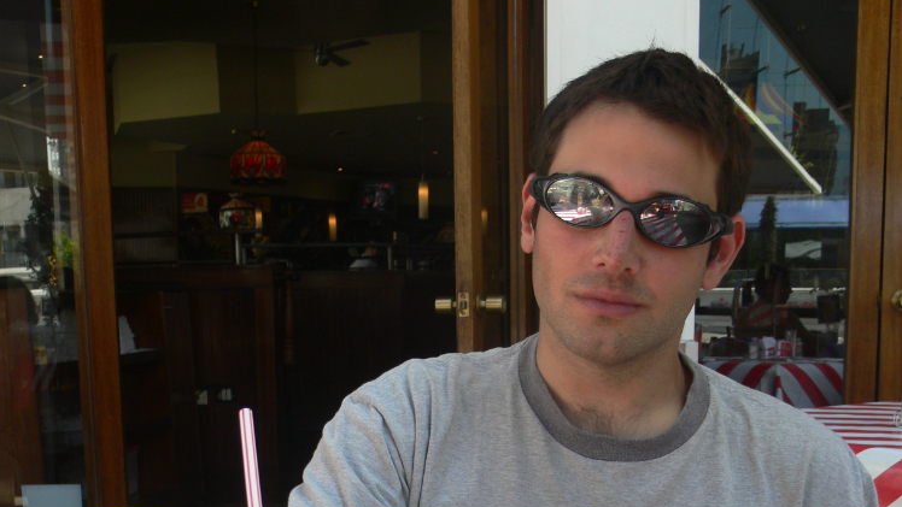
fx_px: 1220
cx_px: 451
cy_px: 544
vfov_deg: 22.3
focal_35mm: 51
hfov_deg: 40.6
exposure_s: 1/50
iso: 80
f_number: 3.6
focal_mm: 7.4
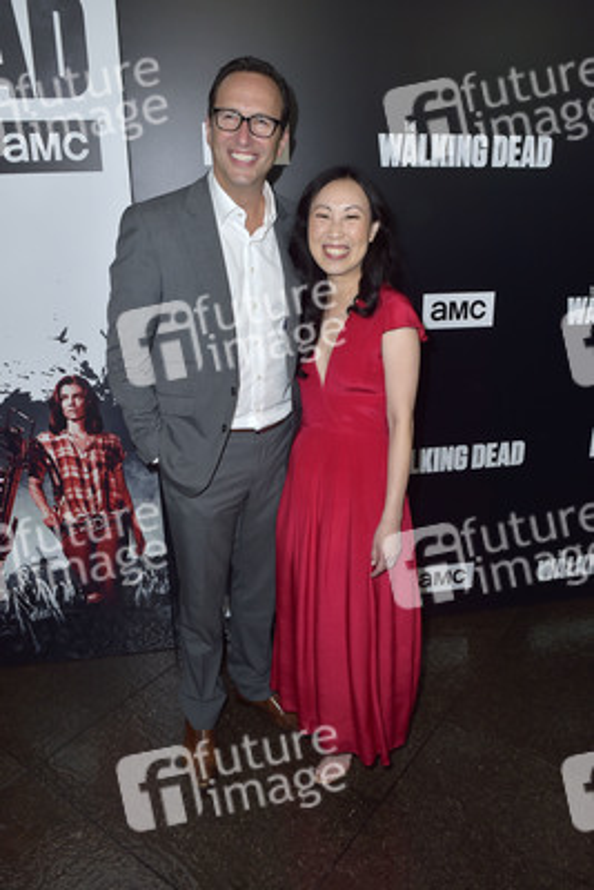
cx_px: 297
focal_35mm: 24
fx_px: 593
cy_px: 445
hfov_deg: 53.2
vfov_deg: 73.7
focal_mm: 24
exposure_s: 1/200
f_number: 5.6
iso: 400
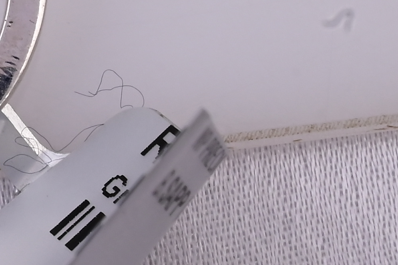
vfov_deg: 3.2
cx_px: -156
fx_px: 4706
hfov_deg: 4.8
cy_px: -66
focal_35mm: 426
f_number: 20
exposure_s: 1/80
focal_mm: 70
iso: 640
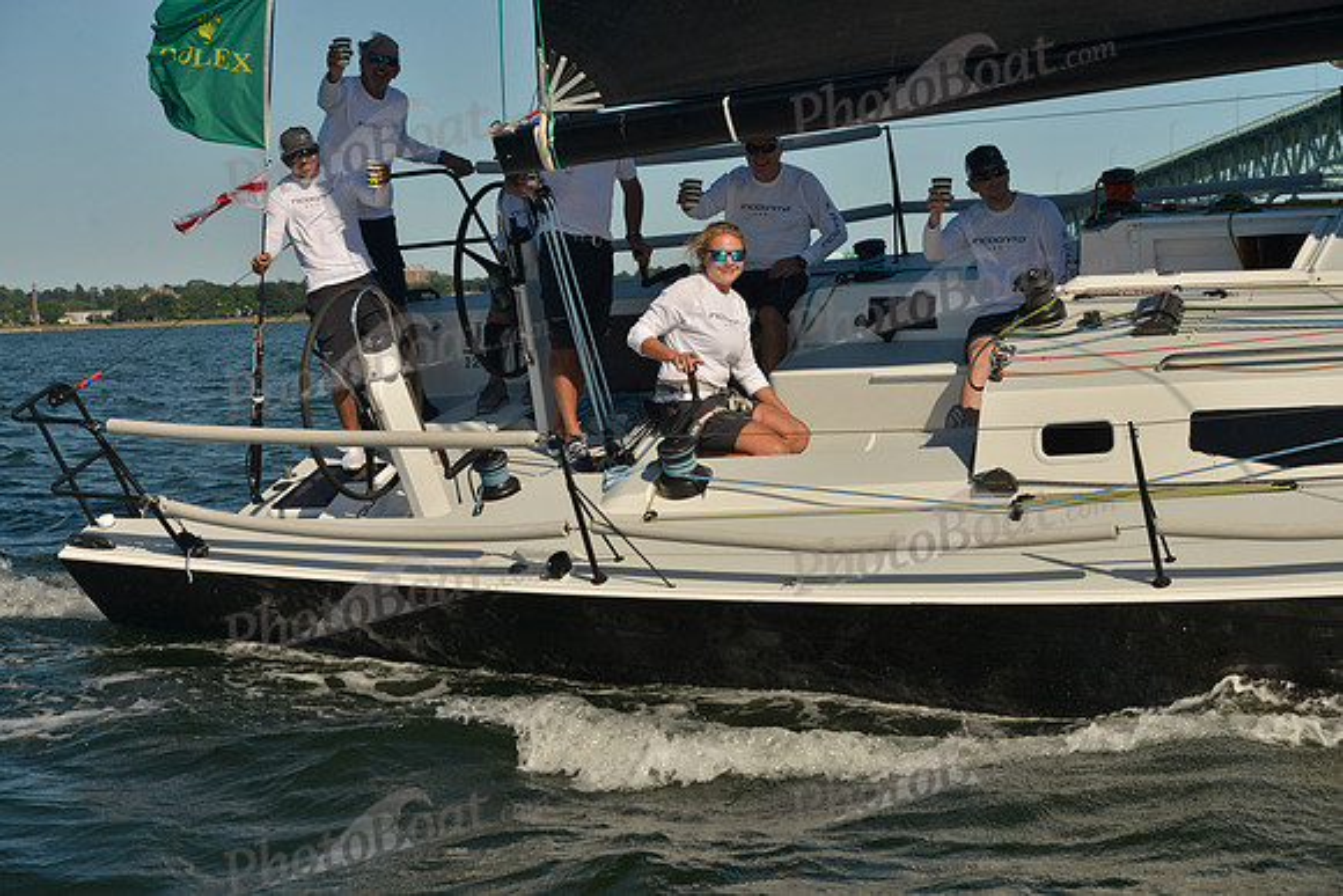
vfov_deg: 19.5
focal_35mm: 70
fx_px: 2612
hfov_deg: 28.8
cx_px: 672
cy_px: 448
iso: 400
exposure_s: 1/1250
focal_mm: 70
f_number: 8
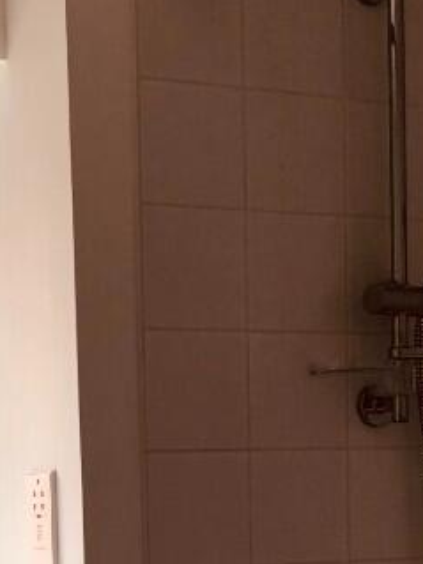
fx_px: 1467
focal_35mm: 90
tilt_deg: -2.3
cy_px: 606
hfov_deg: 16.3
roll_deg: +1.4
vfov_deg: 20.8
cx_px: 80
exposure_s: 1/50
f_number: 1.8
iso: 25
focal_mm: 3.99
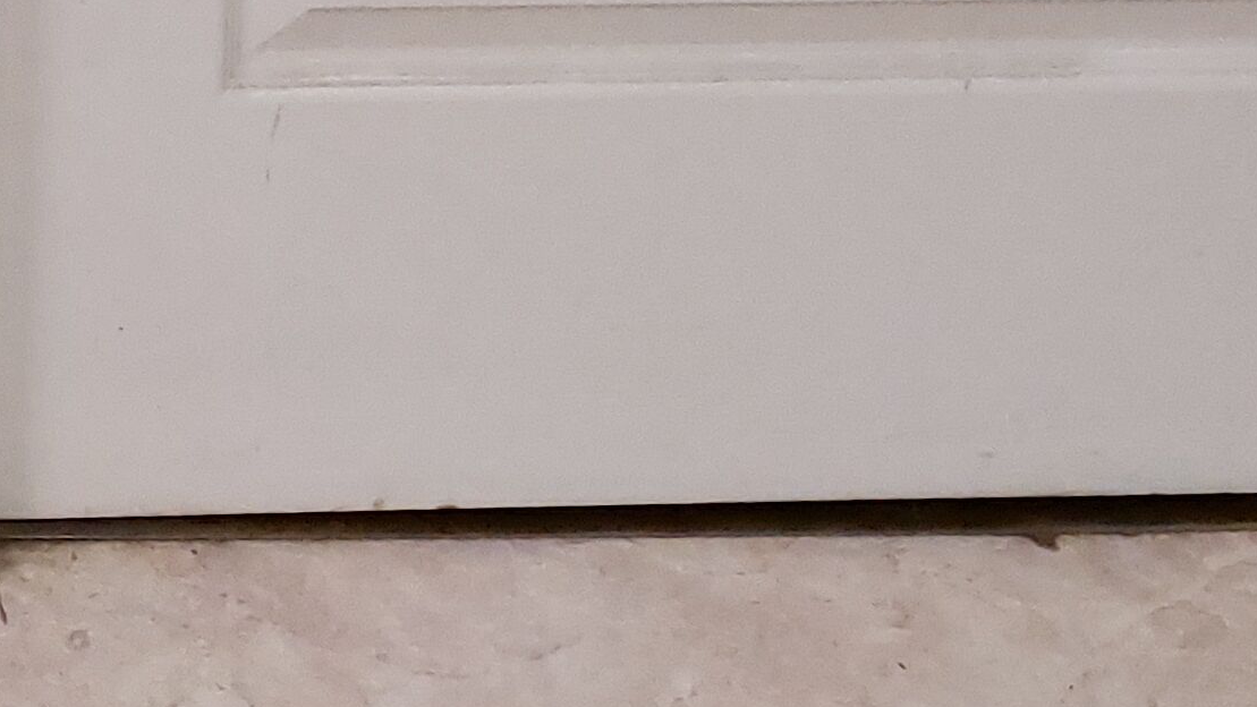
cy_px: -1574
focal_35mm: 109
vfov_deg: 8.7
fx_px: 3633
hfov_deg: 17.4
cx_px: -688
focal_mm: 5.23
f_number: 1.8
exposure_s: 1/100
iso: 320
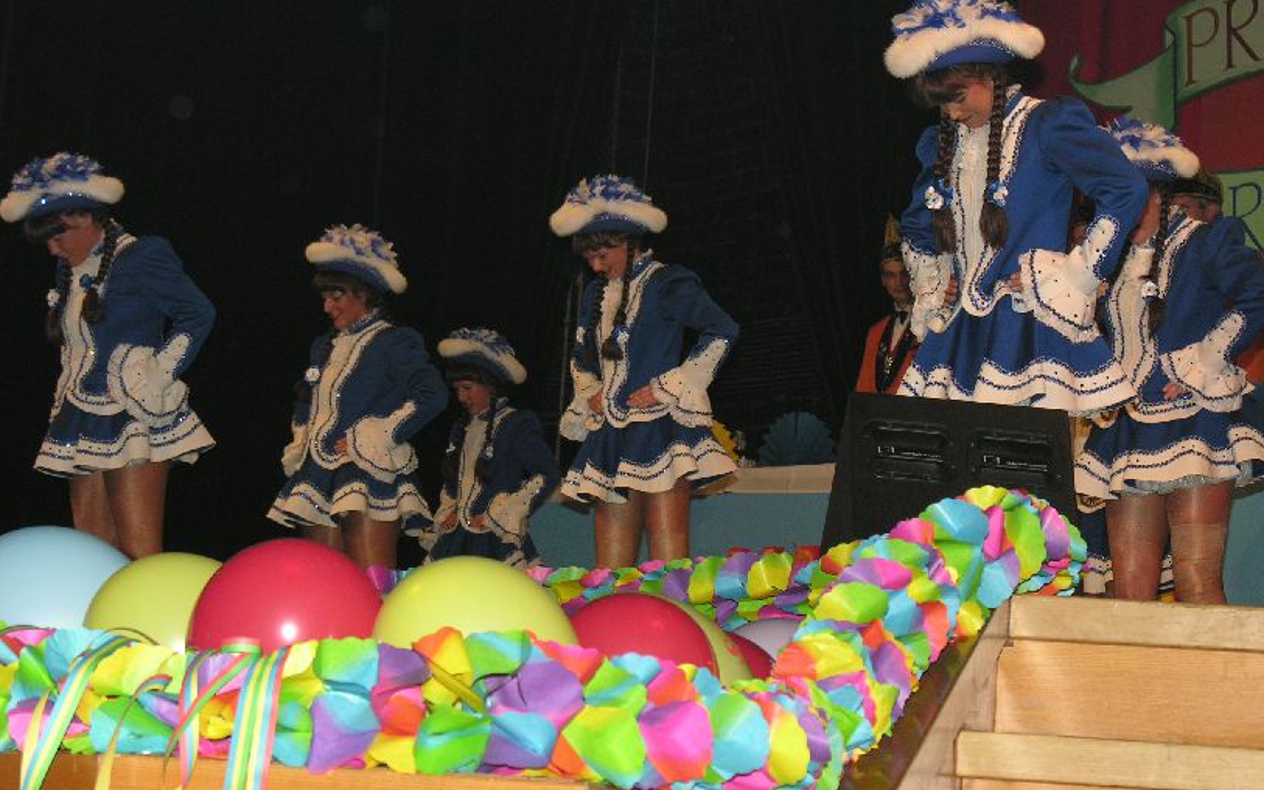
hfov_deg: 18.8
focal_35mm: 111
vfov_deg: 11.8
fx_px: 3823
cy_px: 364
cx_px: 635
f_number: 4.2
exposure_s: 1/120
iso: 100
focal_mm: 26.5
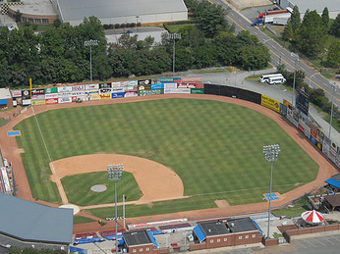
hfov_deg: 21.3
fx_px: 903
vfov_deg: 16.0
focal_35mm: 92
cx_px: 121
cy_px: 167
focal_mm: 38
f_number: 16
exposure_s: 1/640
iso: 400
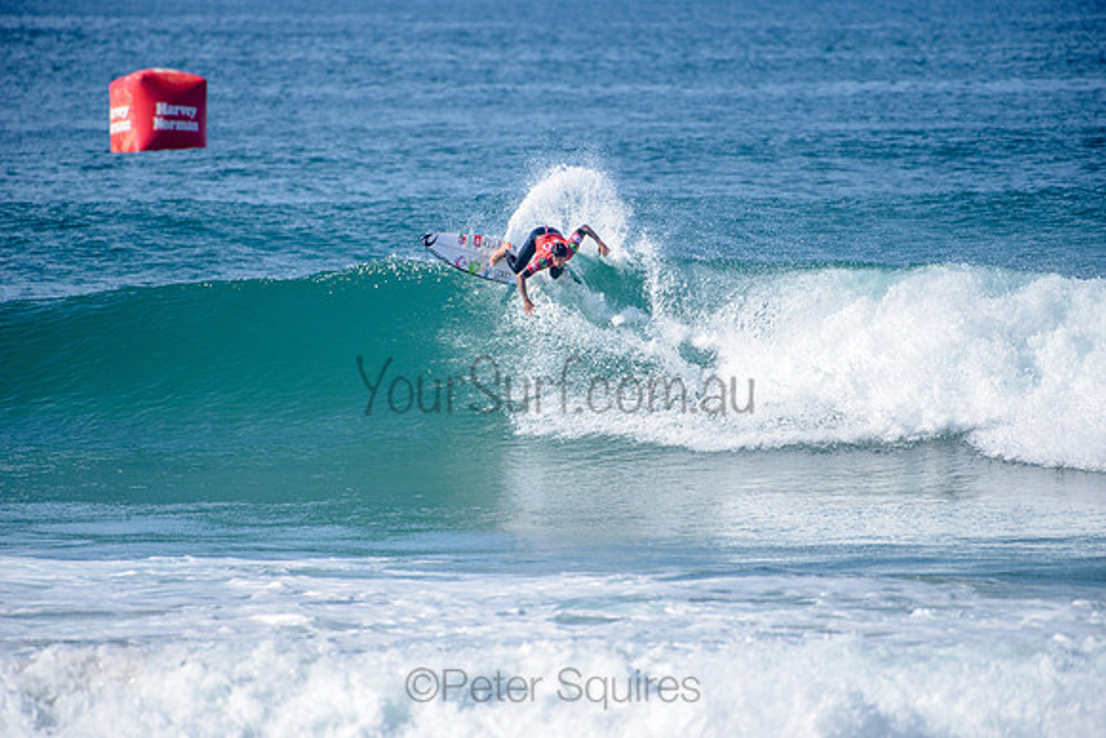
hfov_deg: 4.1
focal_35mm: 500
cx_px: 553
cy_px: 369
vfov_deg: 2.8
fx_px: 15364
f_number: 5.6
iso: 160
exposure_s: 1/2000
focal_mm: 500
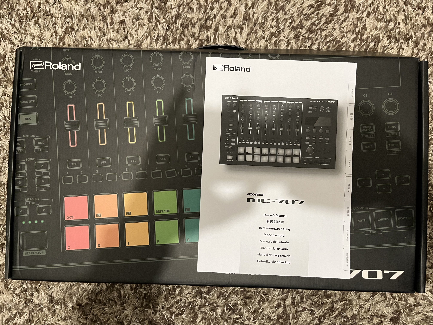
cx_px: 216
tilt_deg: -88.9
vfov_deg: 53.1
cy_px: 162
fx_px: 325
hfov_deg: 67.3
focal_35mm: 26
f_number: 1.6
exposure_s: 1/50
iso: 500
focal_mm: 5.1
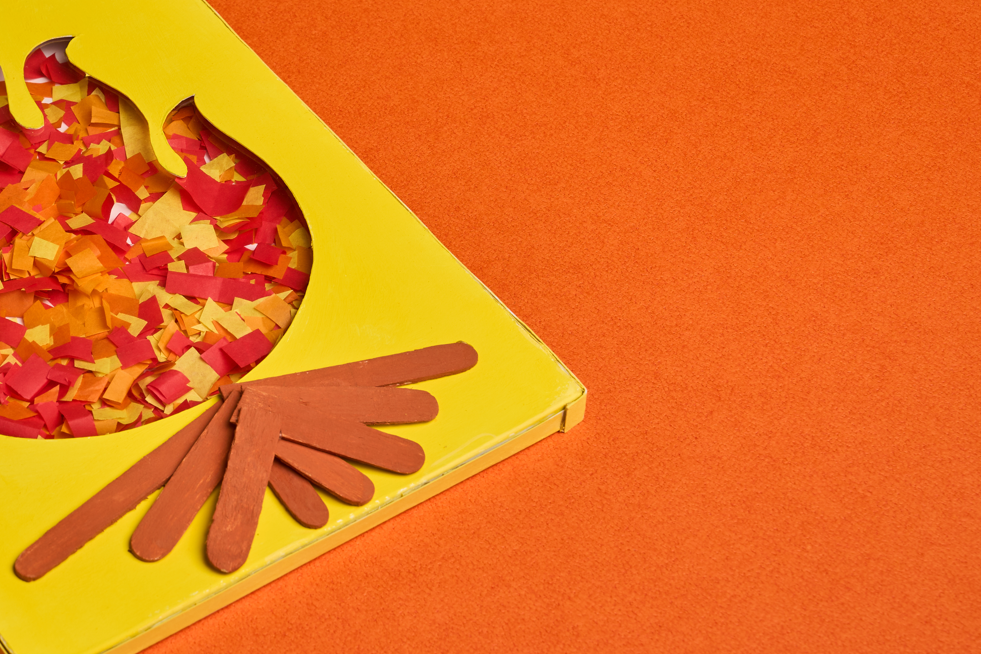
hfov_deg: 17.4
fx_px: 3161
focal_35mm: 116
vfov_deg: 11.8
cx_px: 103
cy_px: 188
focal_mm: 62
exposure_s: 1/100
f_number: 11
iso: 125
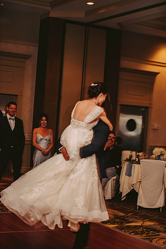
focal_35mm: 70
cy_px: 124
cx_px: 83
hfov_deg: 19.5
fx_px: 484
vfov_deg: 28.8
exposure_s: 1/60
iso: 800
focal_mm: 70
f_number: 2.8
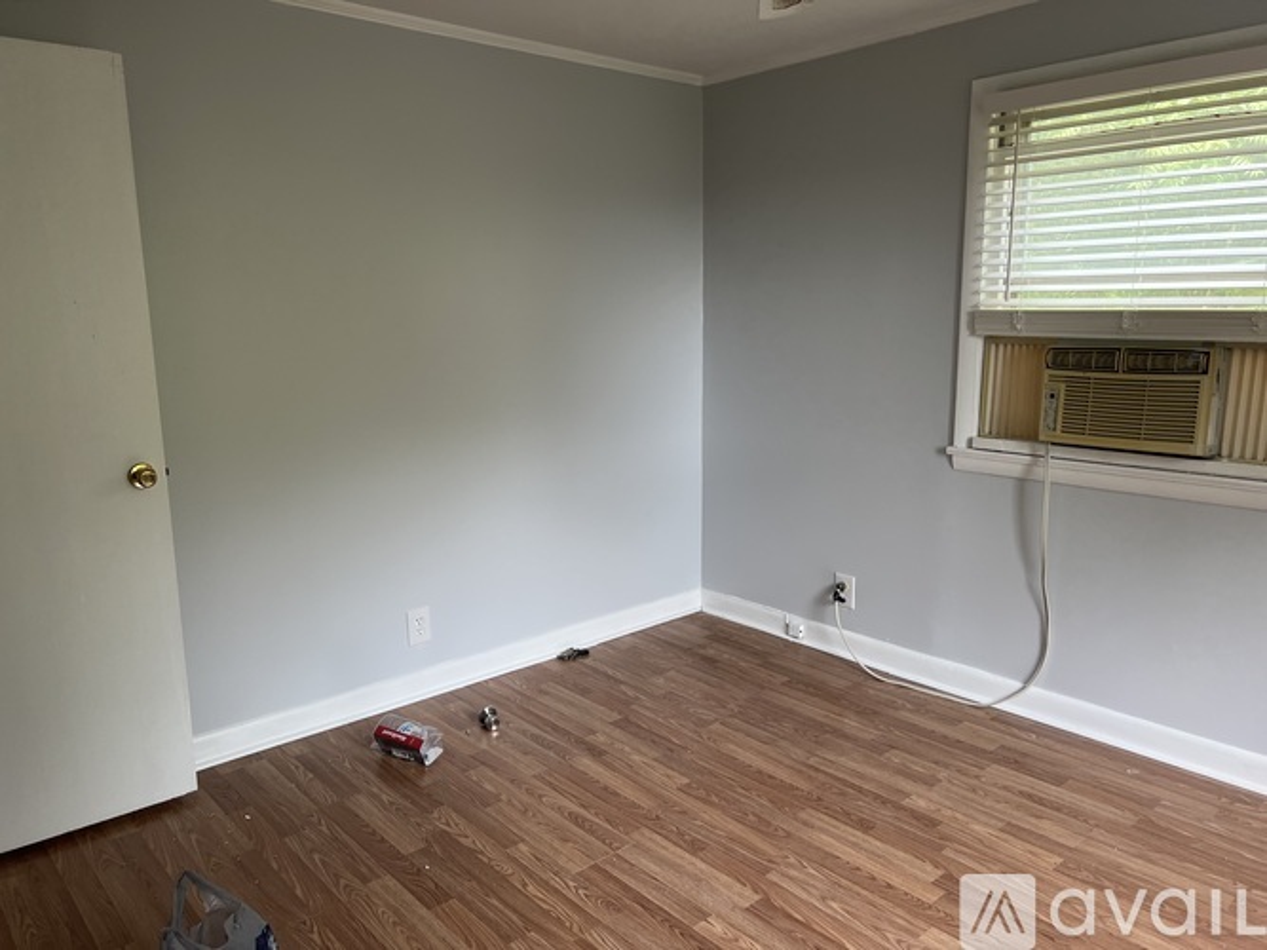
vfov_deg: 53.0
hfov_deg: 67.3
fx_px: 951
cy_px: 475
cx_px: 634
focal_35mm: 26
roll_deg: +0.0
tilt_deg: -10.9
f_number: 1.5
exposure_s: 1/121
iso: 50
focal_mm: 5.7
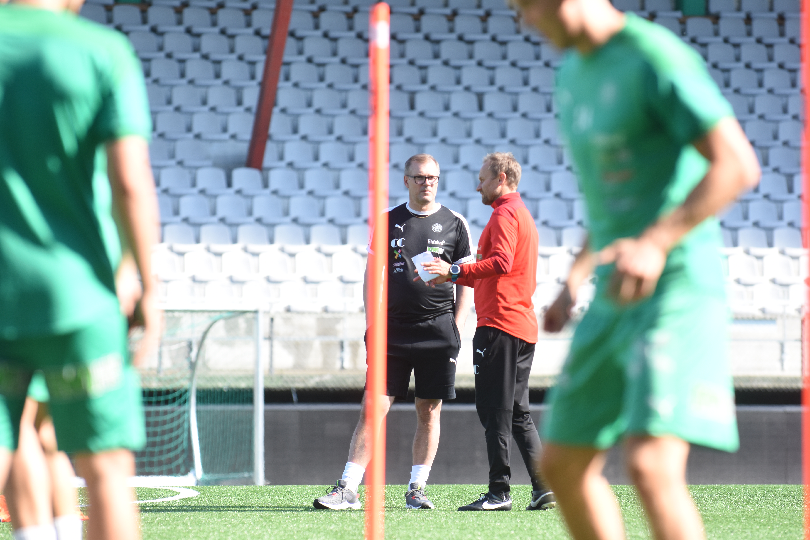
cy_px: 270
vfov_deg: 4.6
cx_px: 405
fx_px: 6749
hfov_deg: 6.9
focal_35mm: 300
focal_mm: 200
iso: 320
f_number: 4.5
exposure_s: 1/640
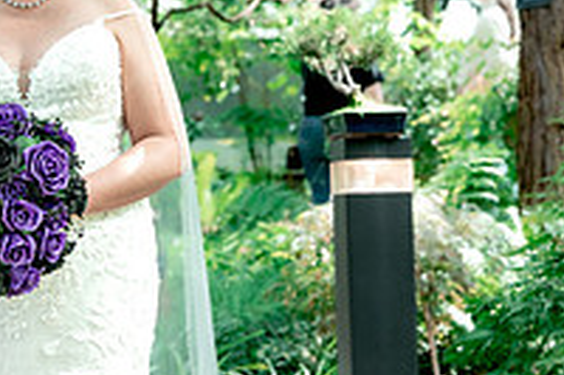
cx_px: 200
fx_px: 2270
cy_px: 171
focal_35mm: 145
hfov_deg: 14.1
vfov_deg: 9.4
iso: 400
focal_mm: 50
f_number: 3.2
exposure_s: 1/320
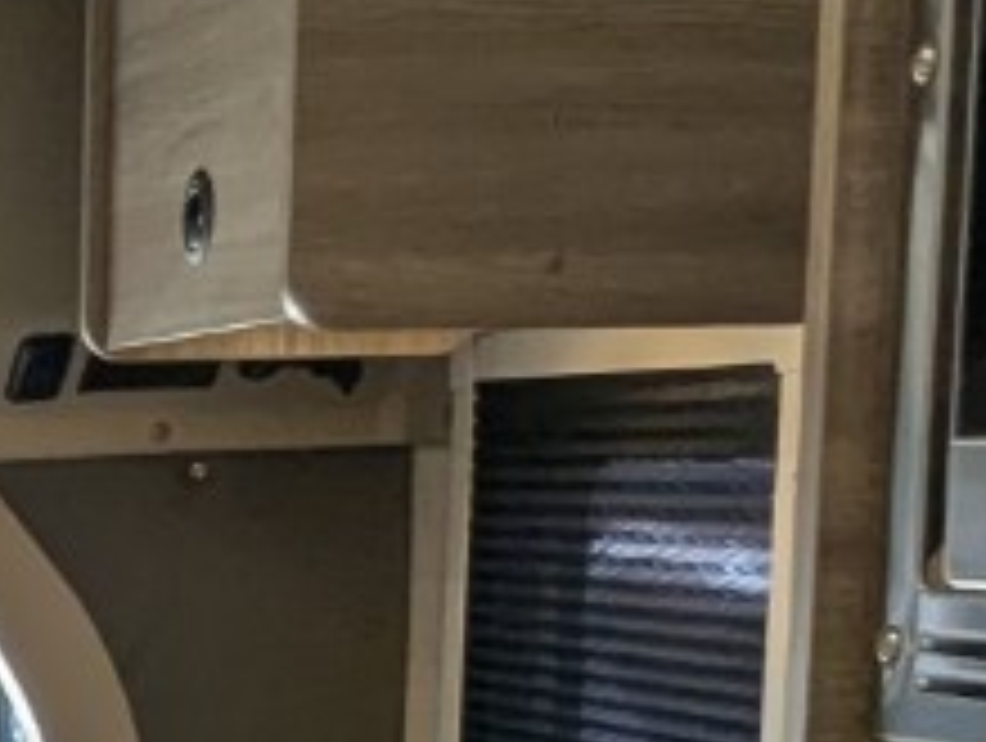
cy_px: 881
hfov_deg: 16.0
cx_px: -853
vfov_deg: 14.1
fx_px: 2910
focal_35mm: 102
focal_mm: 2.35
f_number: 2.2
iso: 80
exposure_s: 1/177
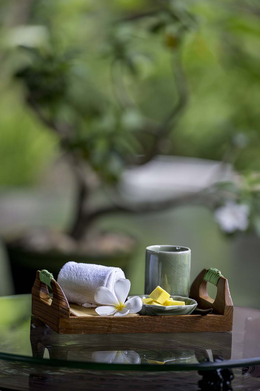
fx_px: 2166
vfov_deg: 10.3
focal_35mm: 200
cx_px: 130
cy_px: 196
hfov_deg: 6.9
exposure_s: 1/200
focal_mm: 200
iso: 160
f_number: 3.5
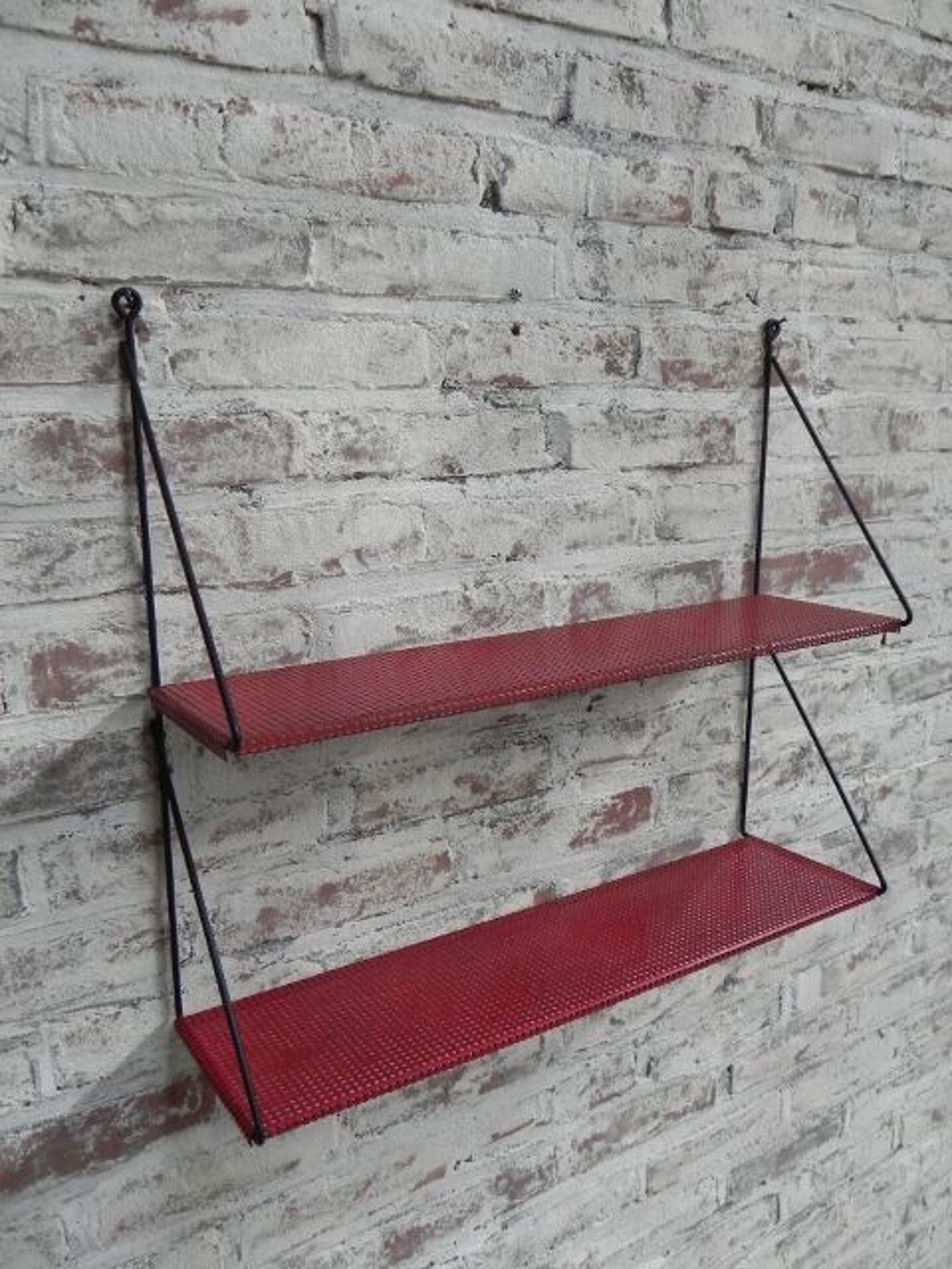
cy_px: 634
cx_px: 476
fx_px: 1063
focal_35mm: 29
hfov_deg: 48.2
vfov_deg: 61.7
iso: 160
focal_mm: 5.2
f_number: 2.8
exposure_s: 1/51.8
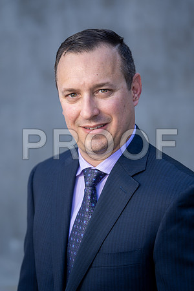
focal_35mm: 137
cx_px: 97
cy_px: 146
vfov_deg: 15.0
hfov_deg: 10.0
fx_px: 1107
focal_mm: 137
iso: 125
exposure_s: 1/125
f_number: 4
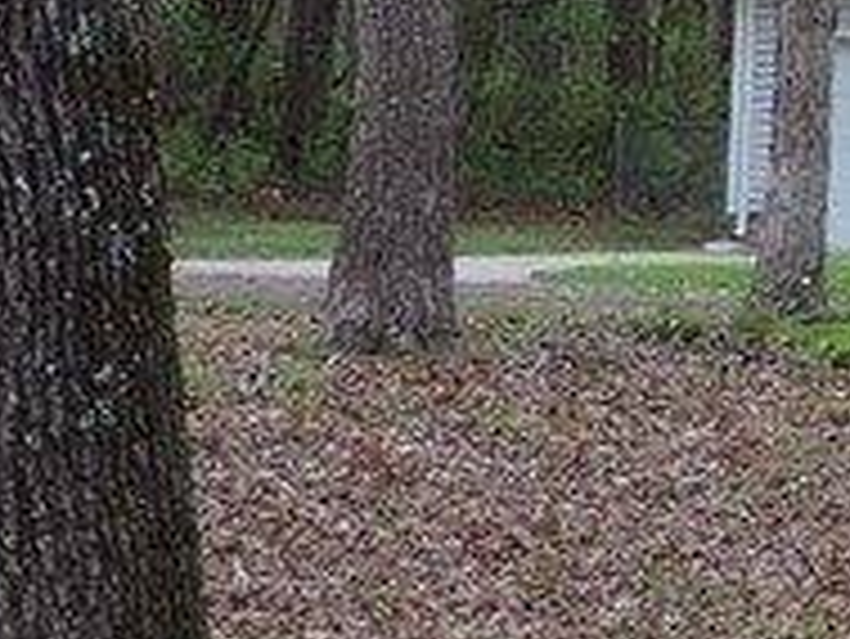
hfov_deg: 7.9
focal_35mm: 233
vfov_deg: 6.3
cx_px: 1956
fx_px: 5725
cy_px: -194
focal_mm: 7.7
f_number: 3.4
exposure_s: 1/60
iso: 100
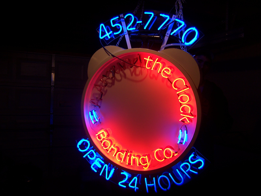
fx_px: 249
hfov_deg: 55.4
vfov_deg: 42.9
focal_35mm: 33
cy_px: 98
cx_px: 130
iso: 80
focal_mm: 5.5
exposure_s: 1/60
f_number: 2.8
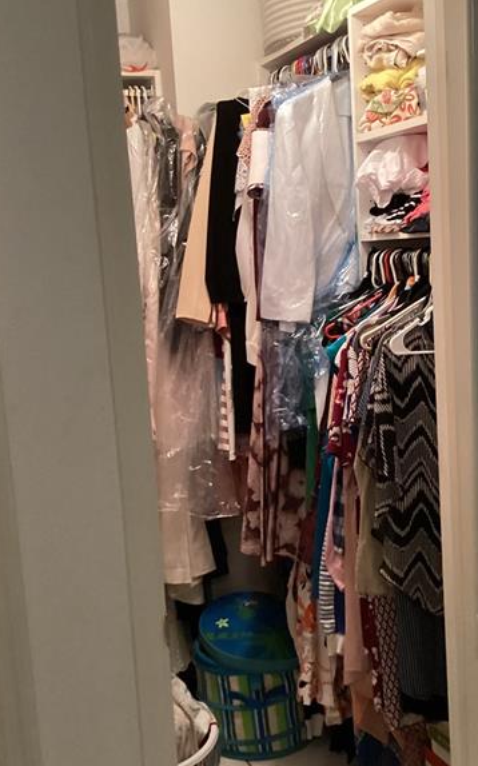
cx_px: 264
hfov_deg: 29.2
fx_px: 918
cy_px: 382
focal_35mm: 44
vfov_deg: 45.3
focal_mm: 3.3
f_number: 2.4
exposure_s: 1/30
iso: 500
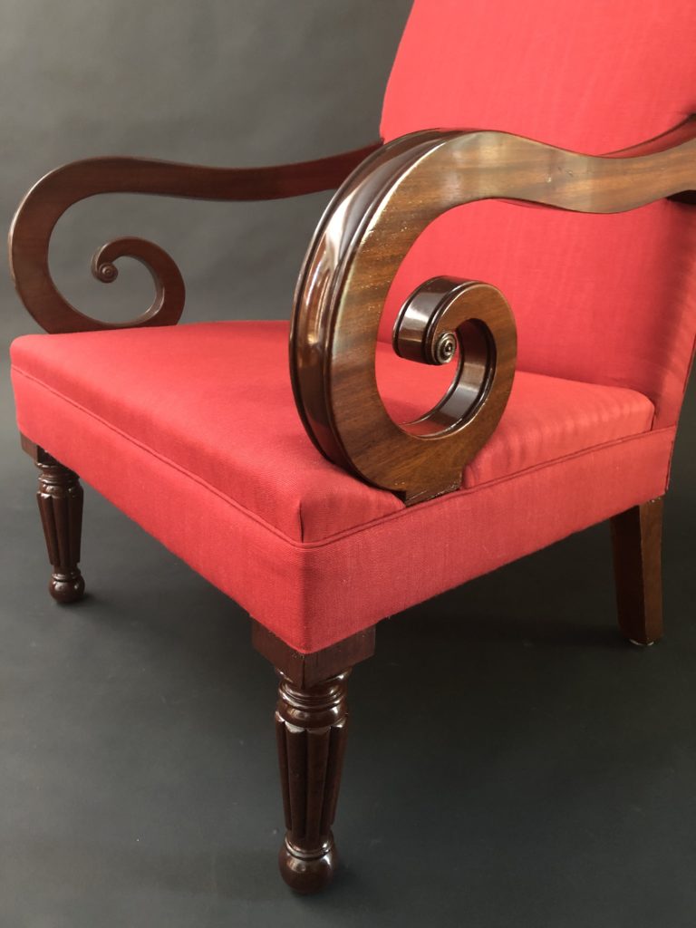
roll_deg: +0.1
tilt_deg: -20.4
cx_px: 348
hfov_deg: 49.7
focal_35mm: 28
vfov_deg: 63.4
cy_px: 464
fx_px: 751
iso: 125
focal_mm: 3.99
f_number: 1.8
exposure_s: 1/4
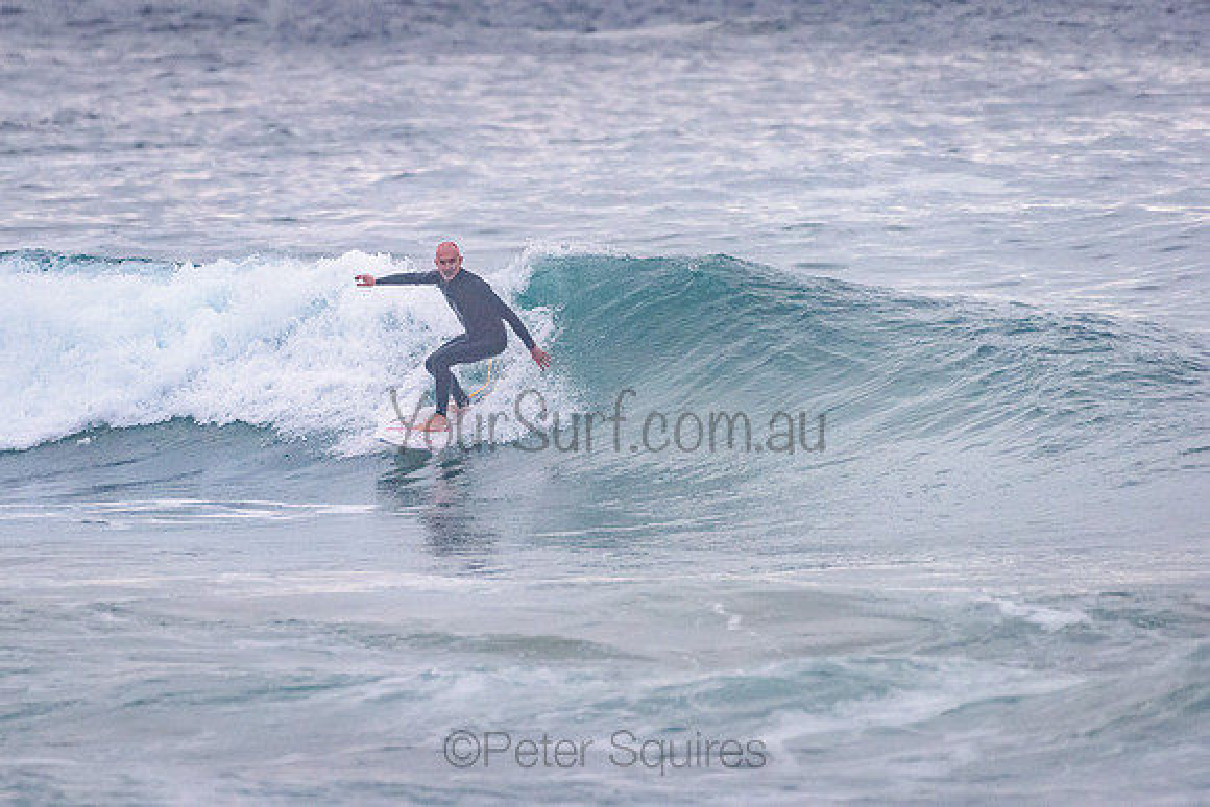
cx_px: 479
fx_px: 20605
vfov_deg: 2.2
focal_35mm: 613
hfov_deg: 3.4
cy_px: 313
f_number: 5.6
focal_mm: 500
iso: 2000
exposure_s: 1/1250
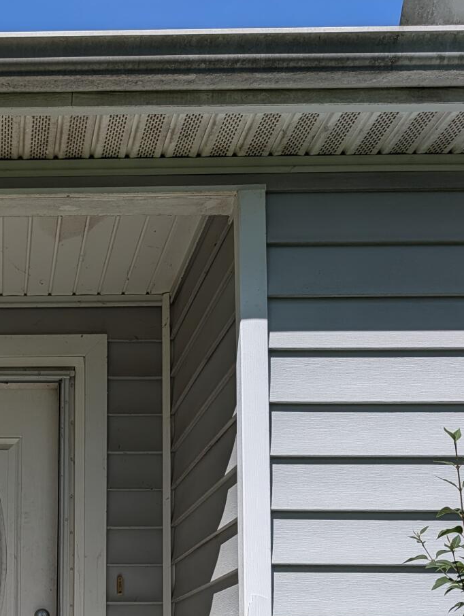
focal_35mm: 53
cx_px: -23
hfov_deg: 25.9
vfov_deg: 32.5
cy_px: 650
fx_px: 945
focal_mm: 6.9
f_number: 1.68
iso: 22
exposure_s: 1/2024
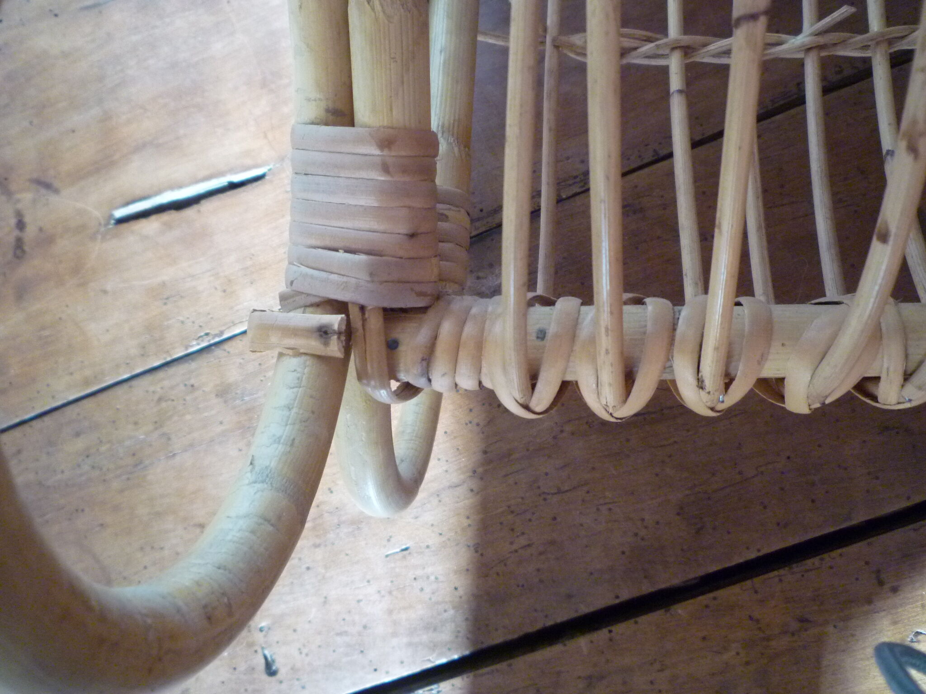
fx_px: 776
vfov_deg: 48.2
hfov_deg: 61.7
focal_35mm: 29
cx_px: 463
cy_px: 347
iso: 400
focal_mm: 5.2
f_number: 3.3
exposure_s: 1/10
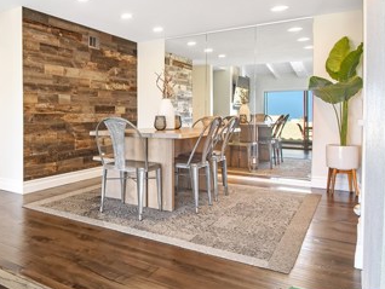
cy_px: 117
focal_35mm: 29
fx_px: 323
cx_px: 31
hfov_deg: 53.2
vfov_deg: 48.0
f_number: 8
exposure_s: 1/60
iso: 1000
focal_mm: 10
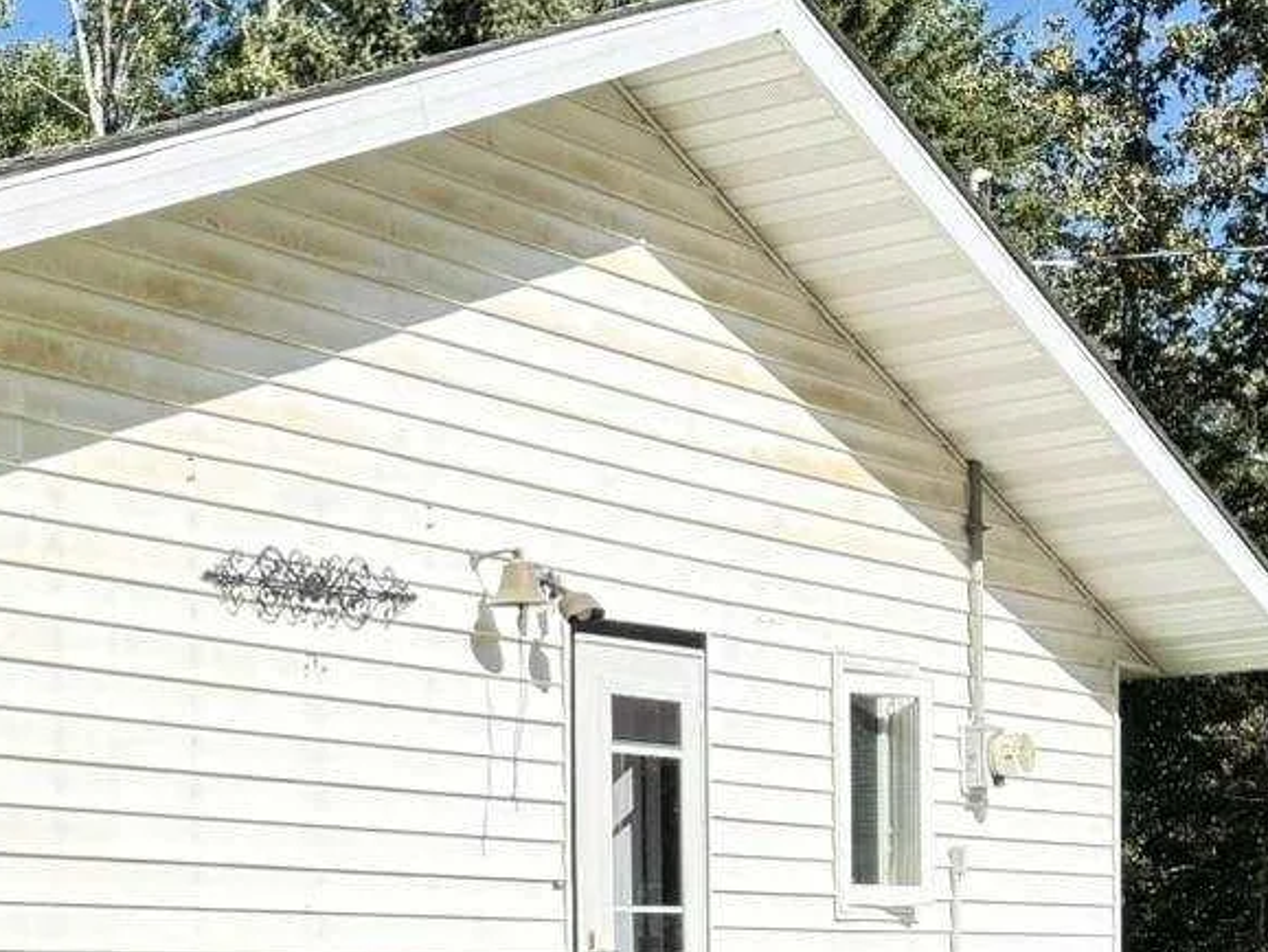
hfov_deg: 21.7
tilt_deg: +0.8
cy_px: 1031
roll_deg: +0.8
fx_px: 3115
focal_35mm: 85
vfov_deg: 16.9
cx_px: -169
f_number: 1.78
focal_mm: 6.76
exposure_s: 1/1949
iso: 100
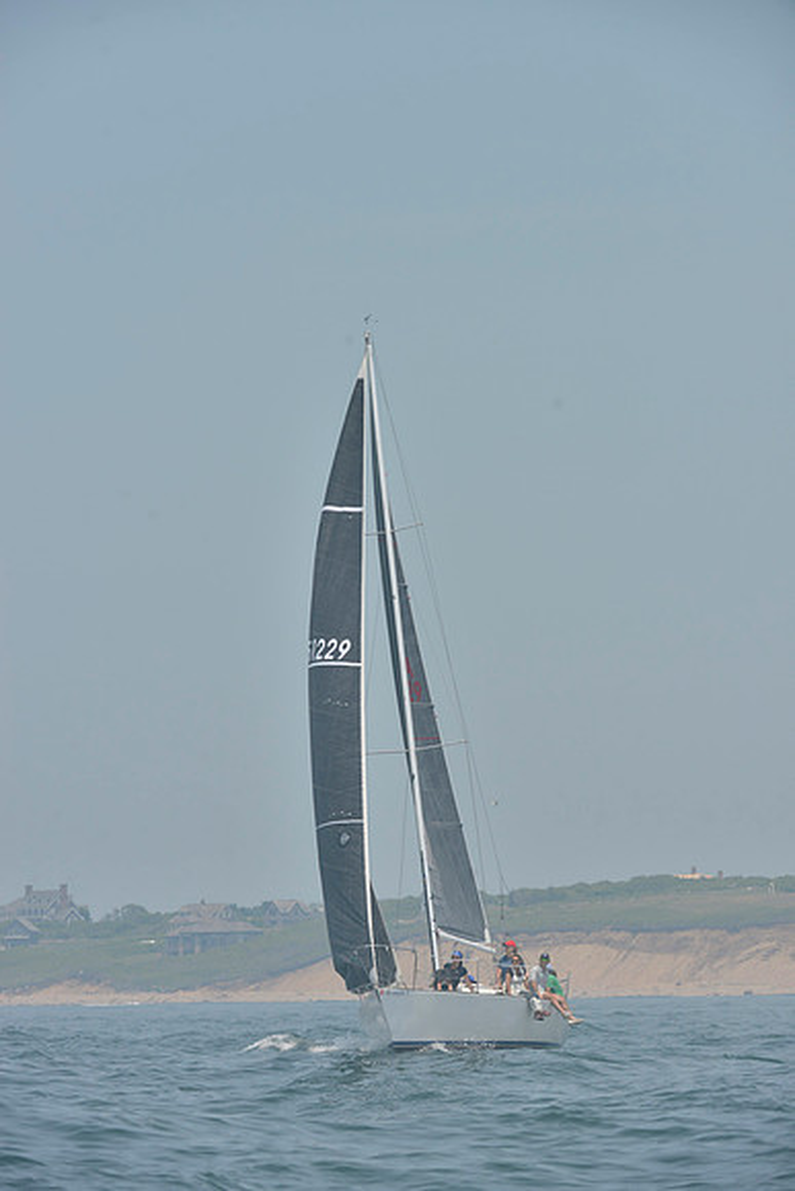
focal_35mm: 200
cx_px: 398
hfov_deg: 6.9
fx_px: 6621
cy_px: 596
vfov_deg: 10.3
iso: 280
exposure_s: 1/1000
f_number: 8
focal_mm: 200
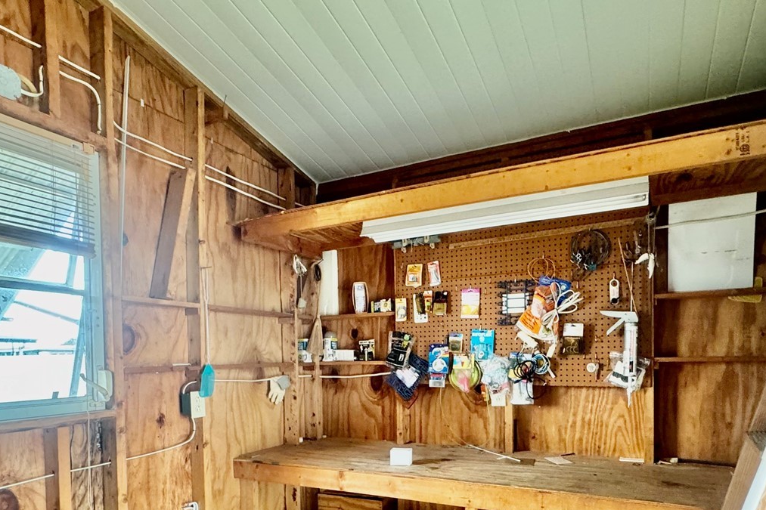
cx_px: 394
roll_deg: +1.7
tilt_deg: -1.7
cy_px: 369
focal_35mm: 23
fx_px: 489
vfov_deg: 53.1
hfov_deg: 76.1
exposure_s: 1/60
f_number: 2.2
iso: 500
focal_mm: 2.22
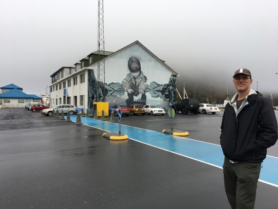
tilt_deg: +0.3
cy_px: 104
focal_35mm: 29
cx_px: 139
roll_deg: -0.2
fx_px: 233
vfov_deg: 48.2
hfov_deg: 61.6
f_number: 2.2
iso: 25
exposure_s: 1/100
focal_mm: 4.15
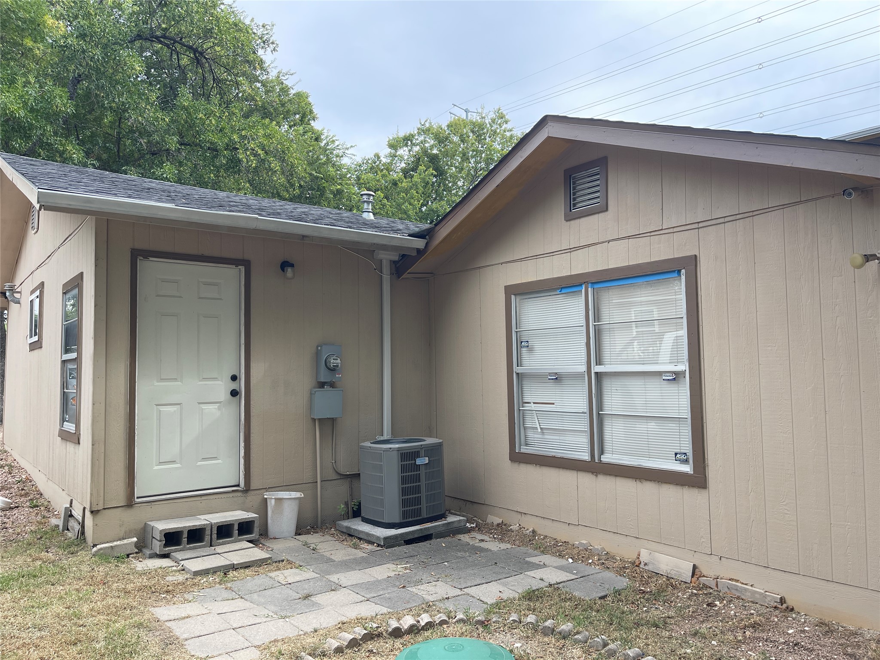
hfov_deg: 67.3
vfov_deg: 53.1
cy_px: 330
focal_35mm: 26
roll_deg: +0.7
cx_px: 440
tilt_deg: +2.5
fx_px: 661
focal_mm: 5.1
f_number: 1.6
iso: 50
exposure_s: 1/1140
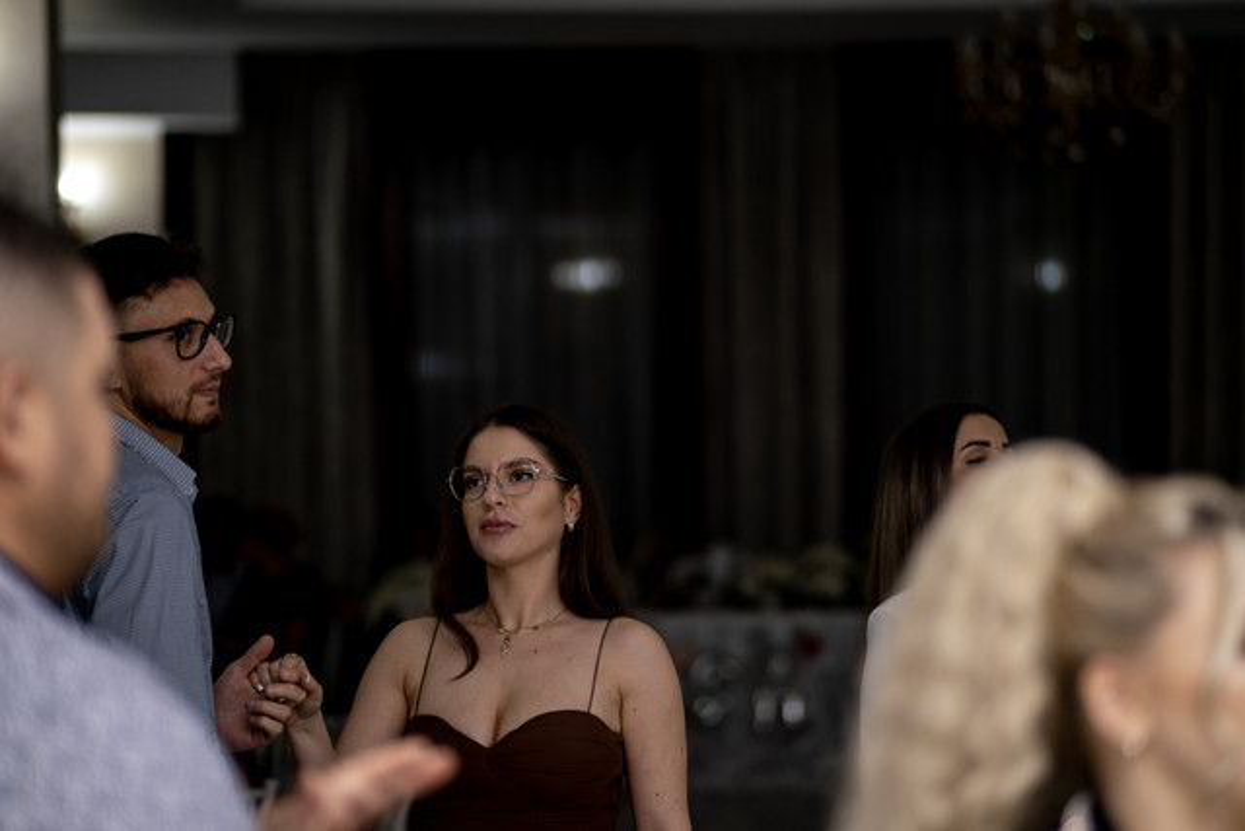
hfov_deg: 16.0
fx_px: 4427
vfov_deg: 10.7
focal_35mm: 128
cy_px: 416
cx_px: 622
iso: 800
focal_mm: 85
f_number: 1.8
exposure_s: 1/200
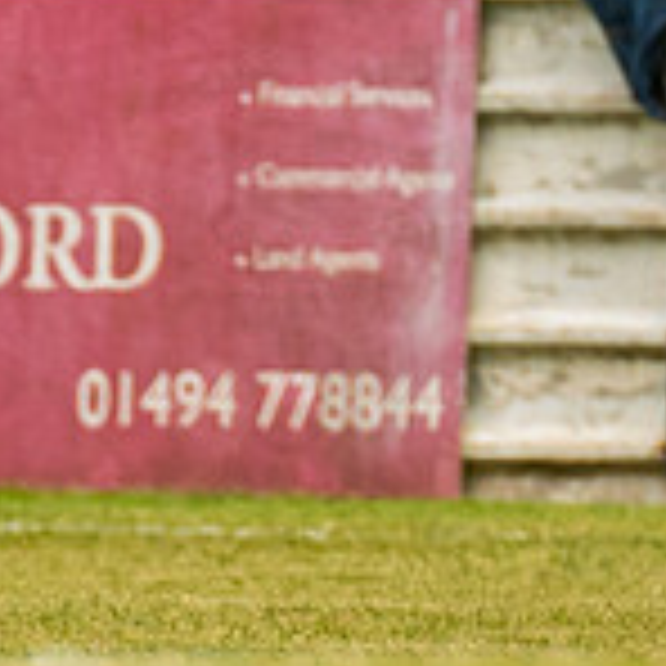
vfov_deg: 0.6
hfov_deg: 0.6
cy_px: -56
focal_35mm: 3100
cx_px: -1217
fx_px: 67478
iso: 640
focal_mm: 300
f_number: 4
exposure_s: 1/3200
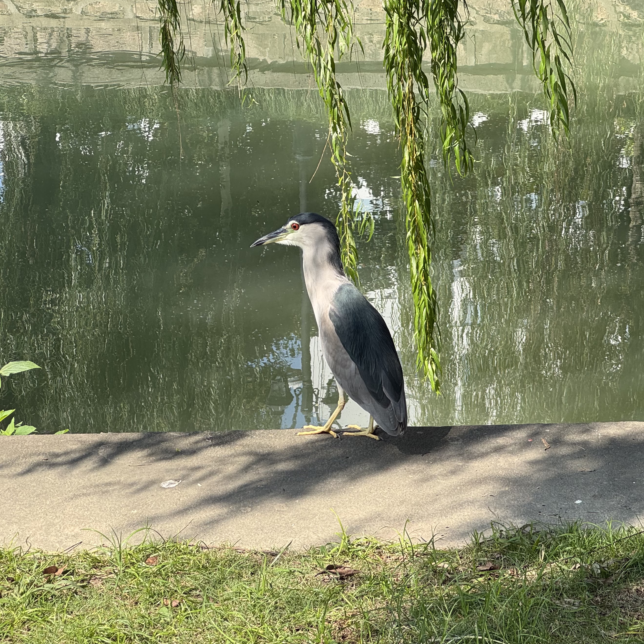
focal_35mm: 104
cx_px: 285
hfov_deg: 16.7
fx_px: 2189
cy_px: 308
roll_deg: +2.3
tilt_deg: -19.5
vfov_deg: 16.7
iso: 25
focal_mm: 9
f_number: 2.8
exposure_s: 1/218
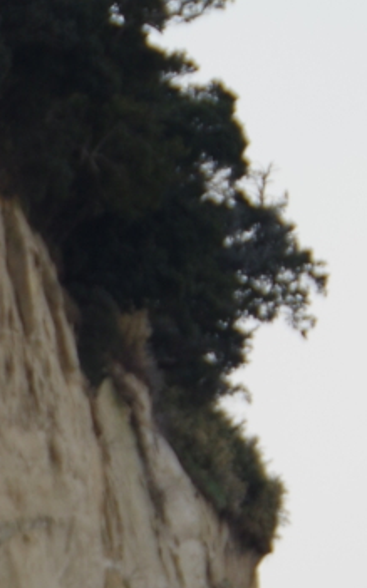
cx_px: -494
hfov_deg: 2.7
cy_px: 973
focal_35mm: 474
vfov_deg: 4.4
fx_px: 7595
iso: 200
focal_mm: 68
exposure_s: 1/500
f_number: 7.1
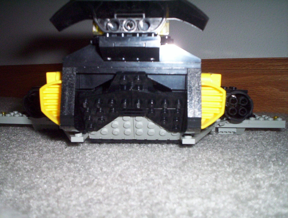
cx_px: 144
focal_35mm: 38
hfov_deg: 48.9
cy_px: 109
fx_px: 317
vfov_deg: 37.9
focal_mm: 4.99
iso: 140
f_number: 4.5
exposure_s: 1/60
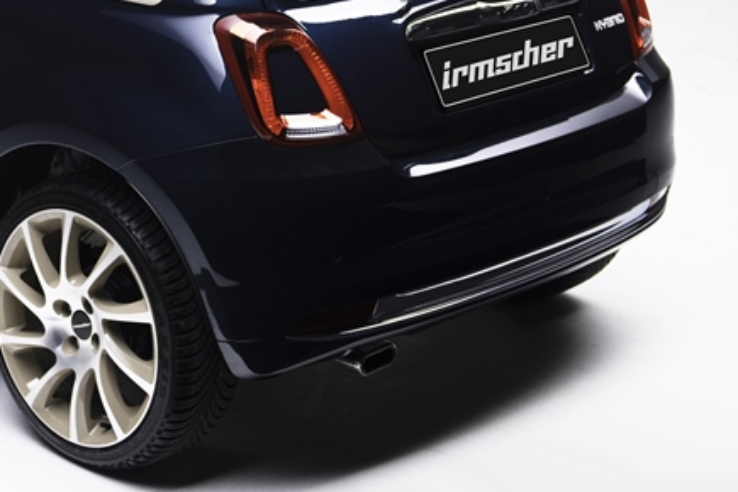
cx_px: 95
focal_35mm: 97
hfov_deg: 20.7
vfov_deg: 13.9
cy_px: -10
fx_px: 1988
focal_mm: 44
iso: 500
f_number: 3.2
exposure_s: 1/80
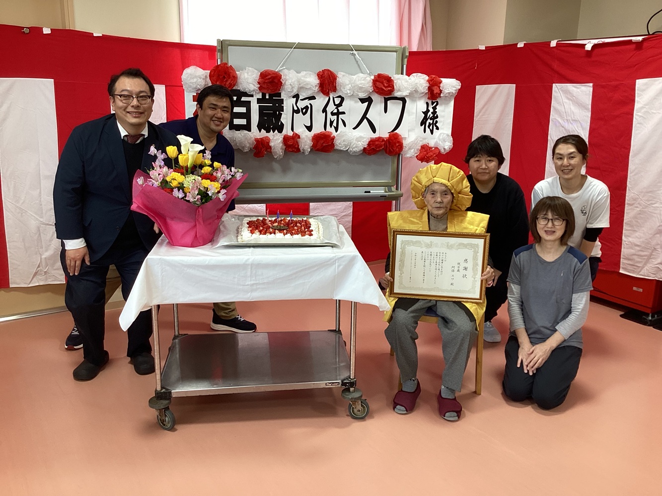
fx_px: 593
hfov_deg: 58.3
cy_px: 248
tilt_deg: -14.9
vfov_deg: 45.4
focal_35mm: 31
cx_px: 331
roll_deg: -1.1
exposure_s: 1/50
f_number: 2.4
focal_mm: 3.3
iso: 80
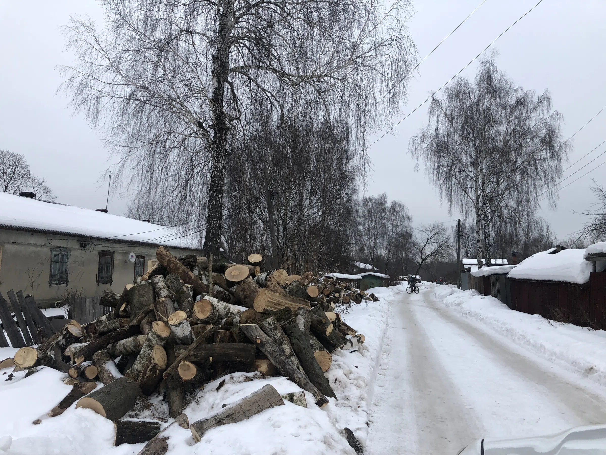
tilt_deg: +6.1
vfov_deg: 49.7
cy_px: 228
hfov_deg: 63.4
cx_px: 303
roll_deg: +0.2
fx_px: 490
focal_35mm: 28
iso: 50
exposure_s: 1/120
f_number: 1.8
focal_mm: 4
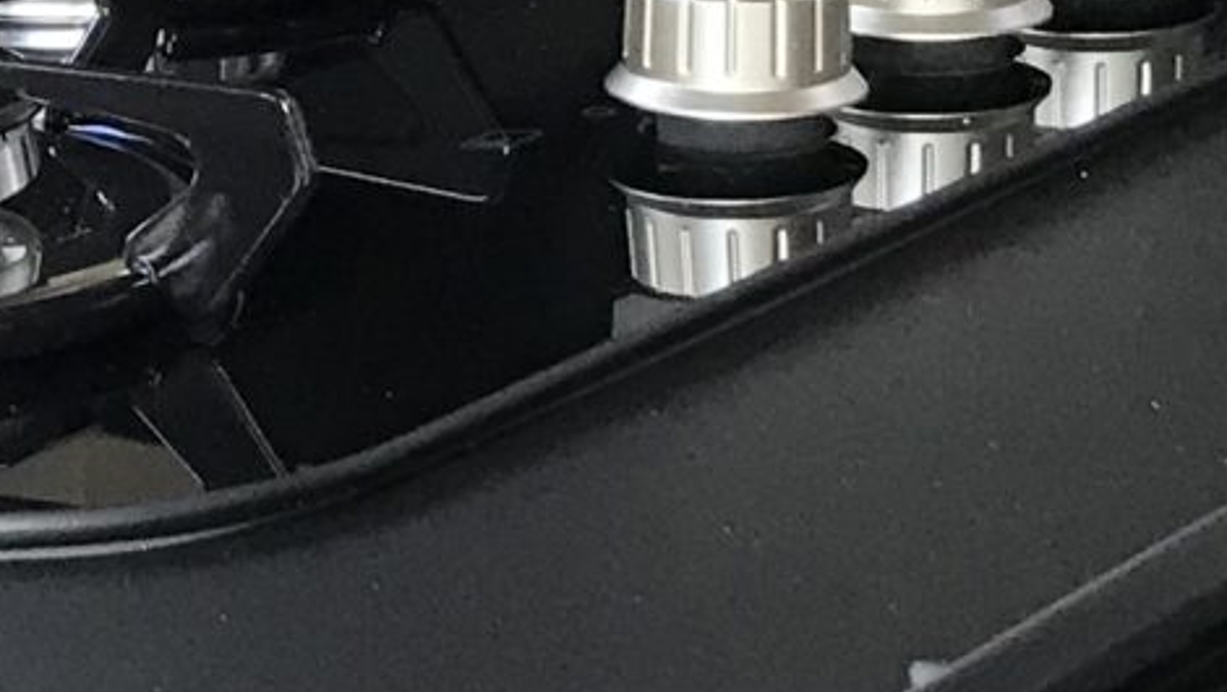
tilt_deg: -10.1
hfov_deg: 12.4
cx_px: -520
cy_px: 8
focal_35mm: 166
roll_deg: +3.0
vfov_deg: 7.3
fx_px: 5404
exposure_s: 1/33
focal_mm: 3.99
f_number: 1.8
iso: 32
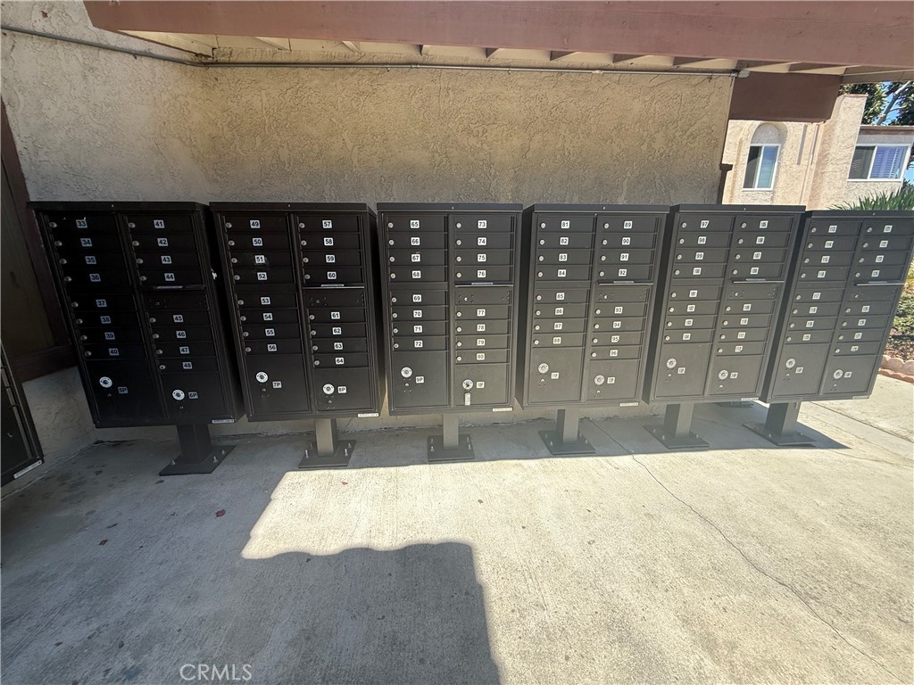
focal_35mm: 14
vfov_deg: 85.7
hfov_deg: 102.1
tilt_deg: -13.1
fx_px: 370
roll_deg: +1.7
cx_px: 457
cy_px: 342
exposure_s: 1/672
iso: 64
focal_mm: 2.22
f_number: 2.2
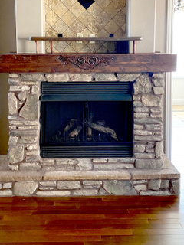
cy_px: 68
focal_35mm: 39
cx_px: 89
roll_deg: -0.6
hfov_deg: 36.8
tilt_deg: -2.9
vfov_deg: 46.5
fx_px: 276
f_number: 1.8
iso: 500
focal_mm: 4.25
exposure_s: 1/60
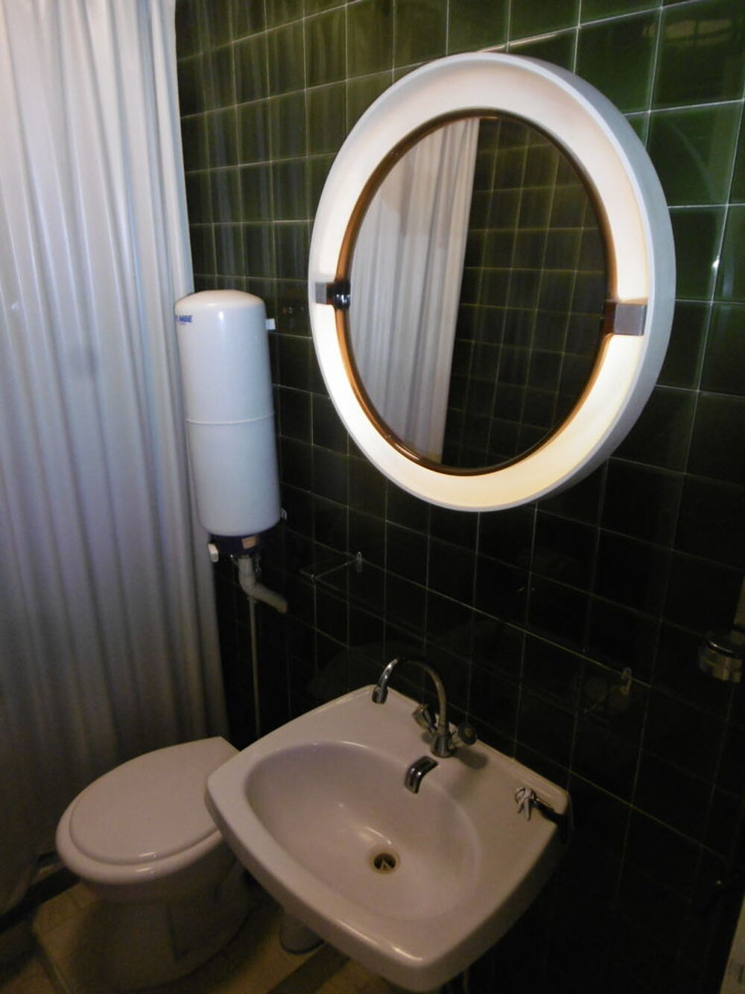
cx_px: 372
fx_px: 689
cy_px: 497
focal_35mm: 24
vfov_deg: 71.6
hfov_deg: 56.8
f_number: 3.1
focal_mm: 4.3
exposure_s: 1/60
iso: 250
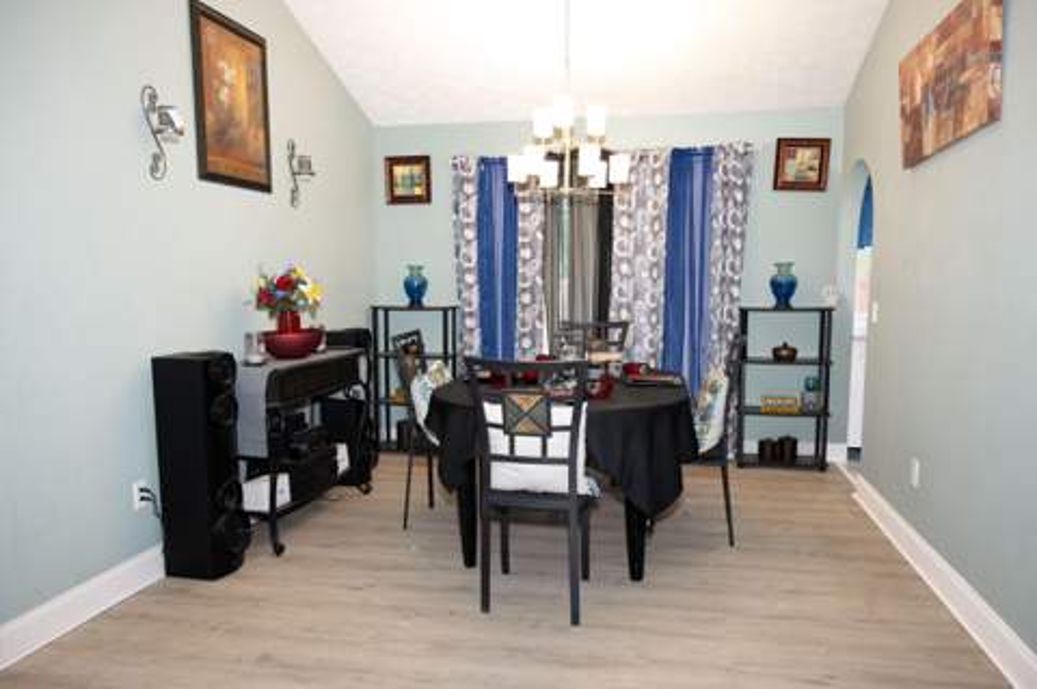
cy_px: 375
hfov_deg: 69.0
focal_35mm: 26
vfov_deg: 49.0
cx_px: 523
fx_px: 754
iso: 800
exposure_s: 1/100
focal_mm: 24
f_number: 4
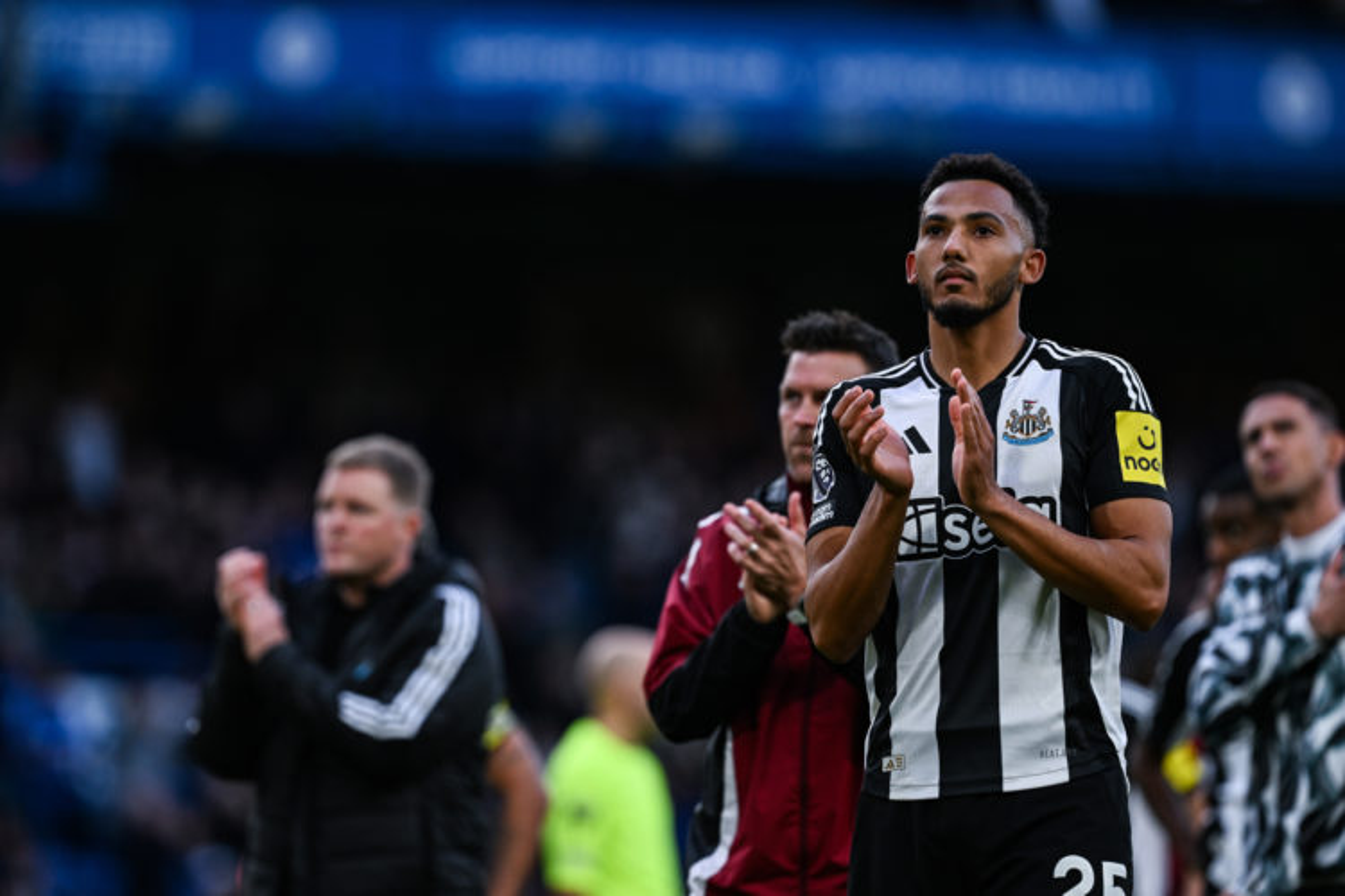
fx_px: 14943
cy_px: 448
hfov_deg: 5.2
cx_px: 672
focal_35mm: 400
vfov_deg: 3.4
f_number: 4
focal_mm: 400
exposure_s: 1/1250
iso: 1000
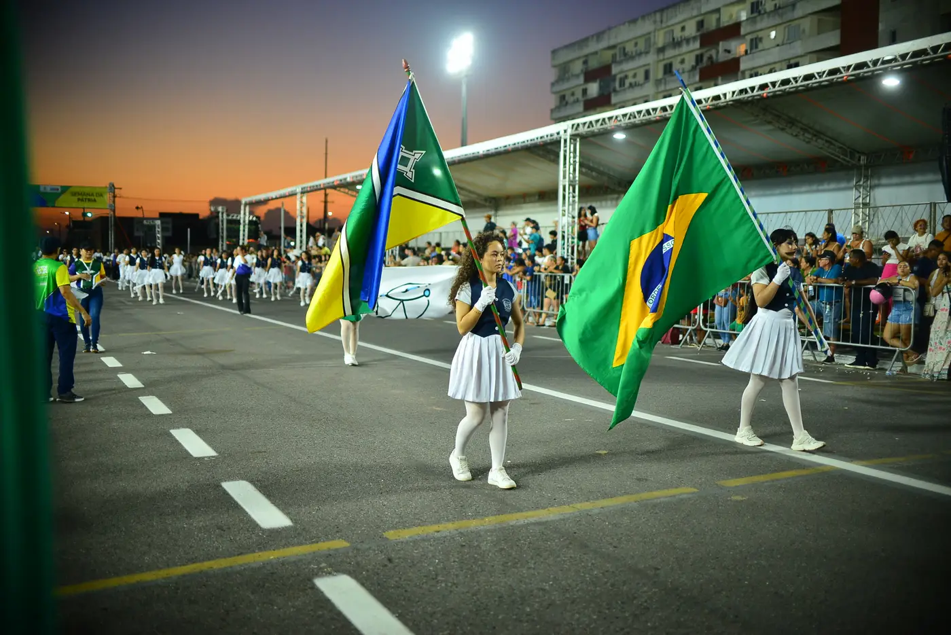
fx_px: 925
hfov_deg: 54.4
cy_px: 318
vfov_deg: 37.9
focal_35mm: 35
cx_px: 476
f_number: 1.8
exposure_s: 1/250
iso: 800
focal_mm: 35
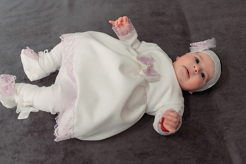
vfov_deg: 29.9
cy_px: 74
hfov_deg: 43.5
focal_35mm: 45
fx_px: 308
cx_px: 138
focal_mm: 30
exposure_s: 1/200
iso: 2000
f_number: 2.8
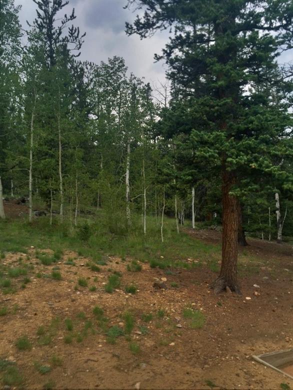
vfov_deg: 61.6
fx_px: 327
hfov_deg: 48.3
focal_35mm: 29
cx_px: 146
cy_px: 195
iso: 32
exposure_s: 1/2326
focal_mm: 4.15
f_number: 2.2
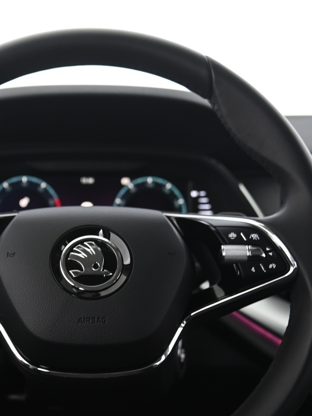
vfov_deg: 31.1
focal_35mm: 62
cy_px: 239
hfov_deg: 23.4
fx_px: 745
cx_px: 69
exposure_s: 1/8
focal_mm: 35
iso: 1000
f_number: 4
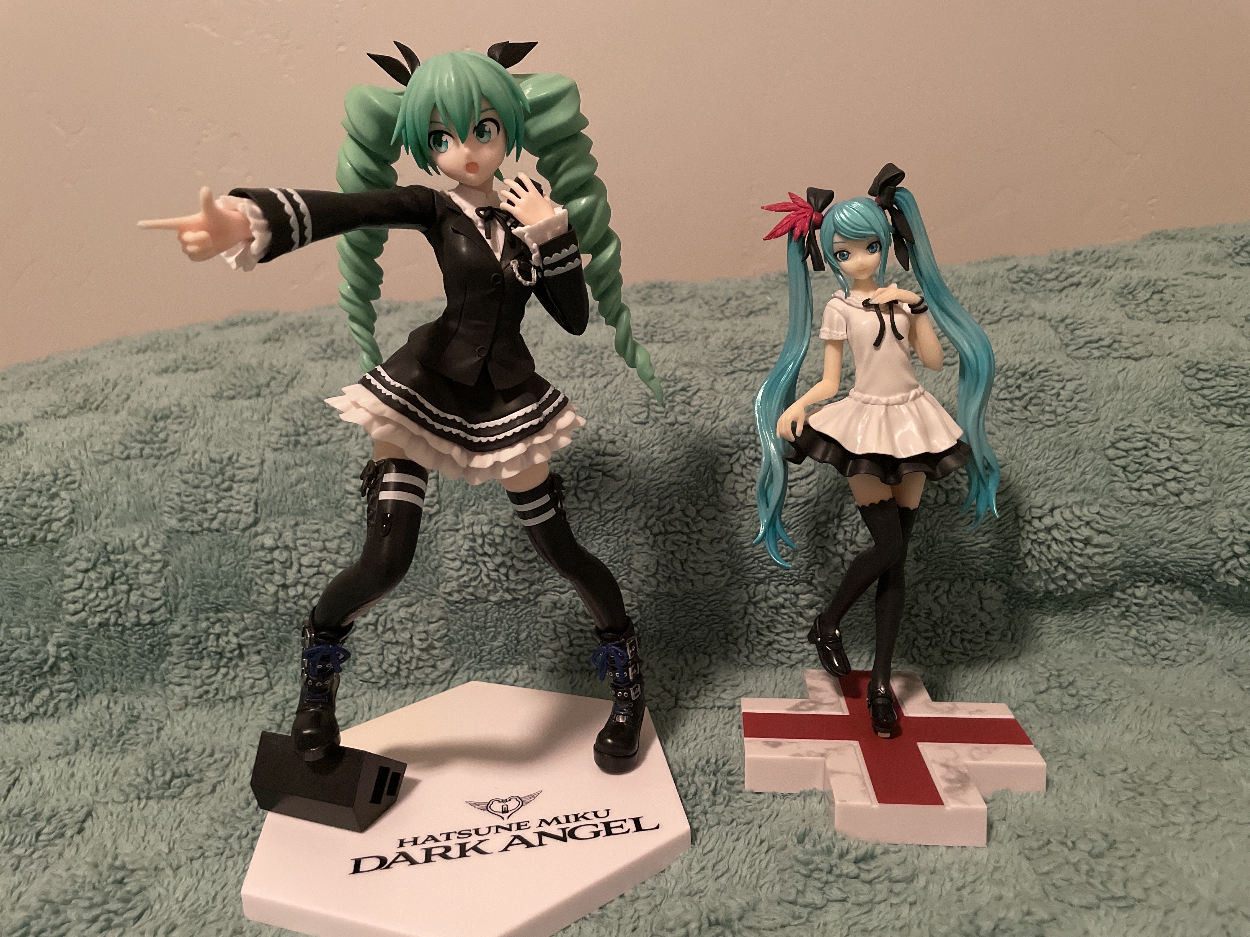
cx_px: 625
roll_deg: +3.4
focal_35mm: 26
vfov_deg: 53.1
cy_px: 468
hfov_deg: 67.3
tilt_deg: -14.3
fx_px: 939
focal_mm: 4.2
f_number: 1.6
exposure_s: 1/30
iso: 1000
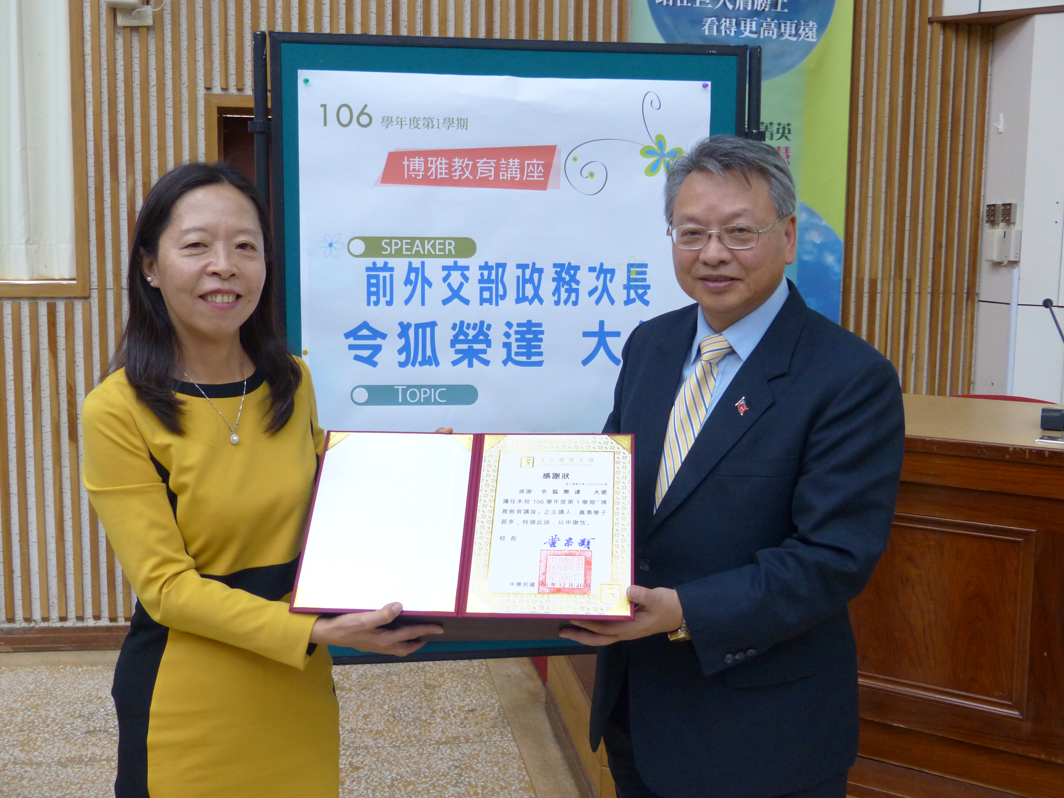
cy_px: 399
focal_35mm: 39
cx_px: 532
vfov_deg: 36.8
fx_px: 1199
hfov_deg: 47.9
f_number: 2.8
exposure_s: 1/60
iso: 320
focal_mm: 7
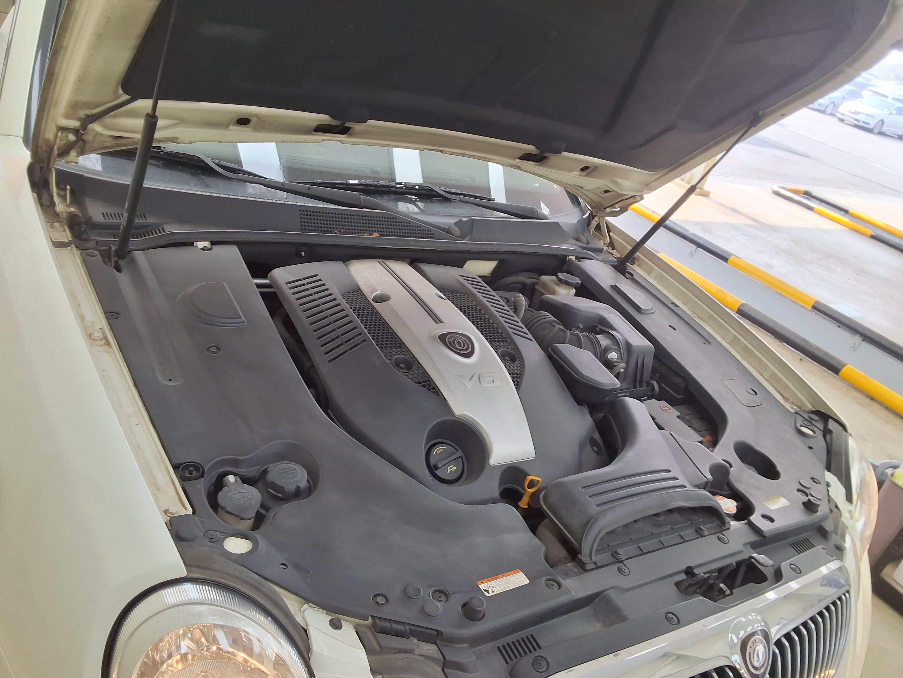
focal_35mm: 28
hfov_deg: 63.4
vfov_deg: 49.7
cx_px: 452
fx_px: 730
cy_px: 339
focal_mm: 2.91
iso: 50
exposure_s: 1/120
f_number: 1.9
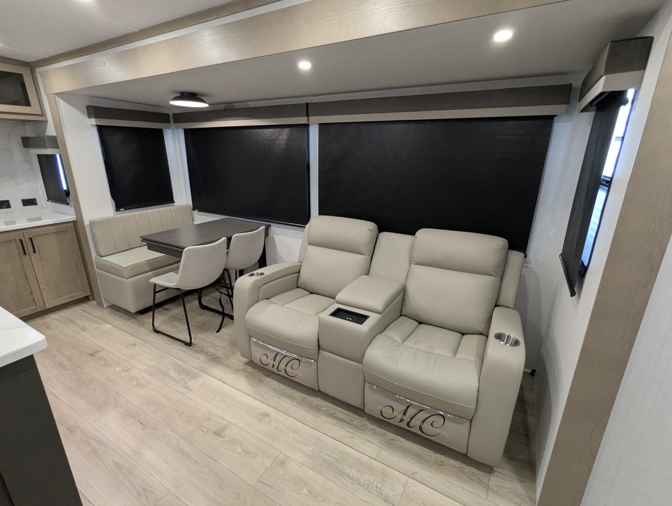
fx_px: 311
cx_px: 336
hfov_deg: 94.4
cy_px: 253
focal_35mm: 16
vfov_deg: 78.2
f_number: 2.2
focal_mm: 2.35
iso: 382
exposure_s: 1/70.5
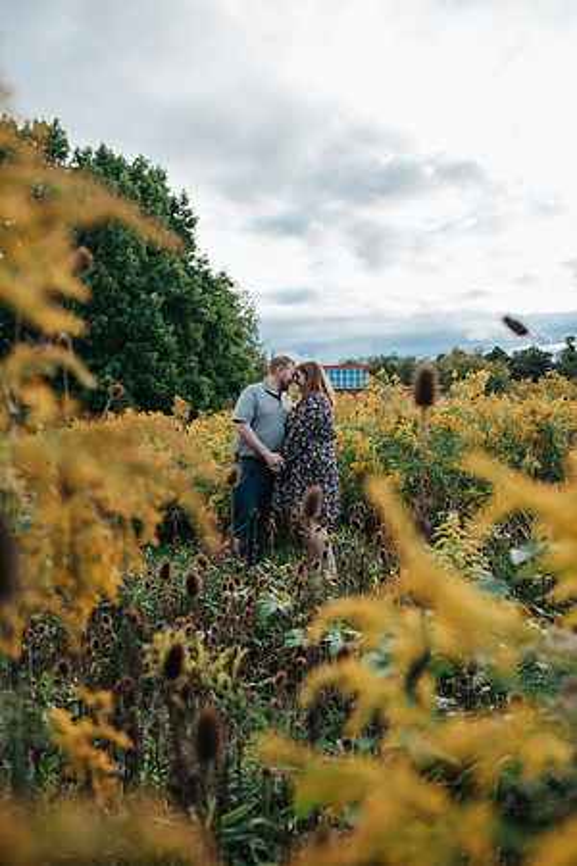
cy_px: 433
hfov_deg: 37.9
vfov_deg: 54.4
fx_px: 841
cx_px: 288
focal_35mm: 35
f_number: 3.2
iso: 125
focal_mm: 35
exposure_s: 1/400
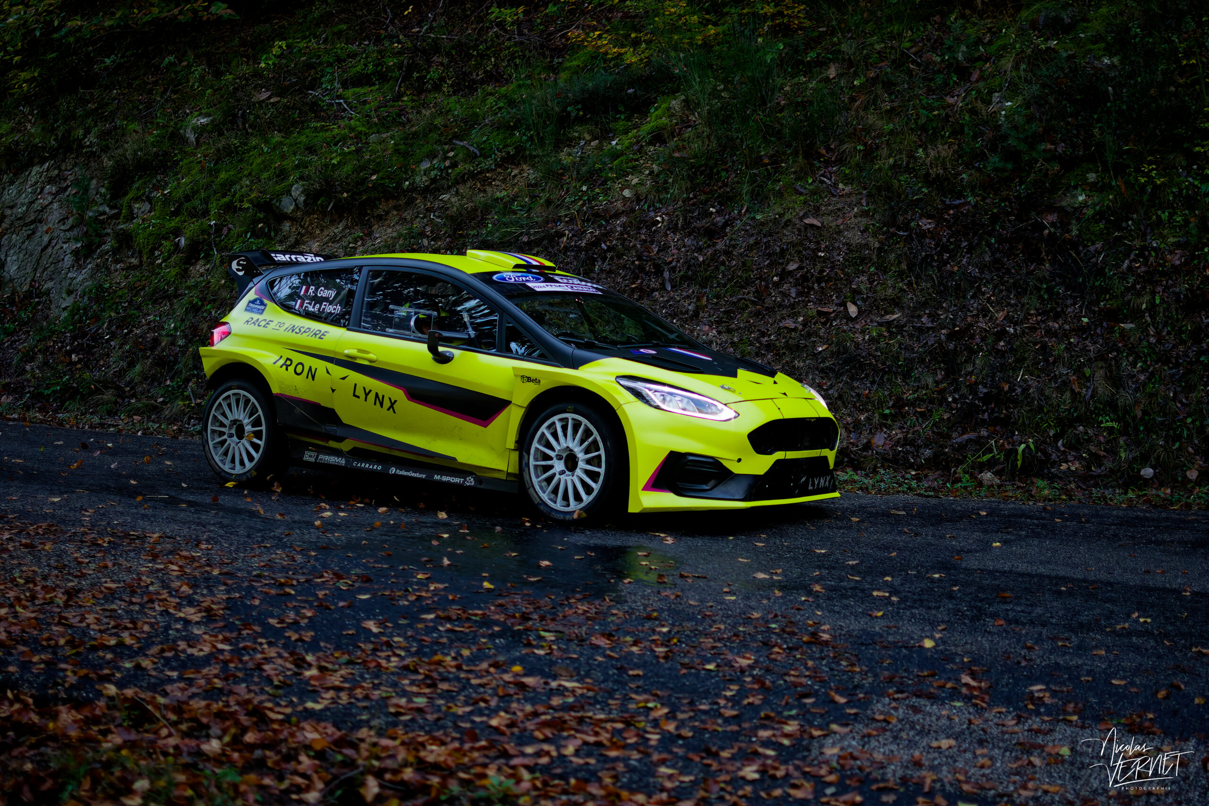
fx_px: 1763
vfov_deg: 25.8
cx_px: 604
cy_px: 403
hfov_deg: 37.8
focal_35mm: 52
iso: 3600
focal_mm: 35
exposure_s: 1/6400
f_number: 1.8
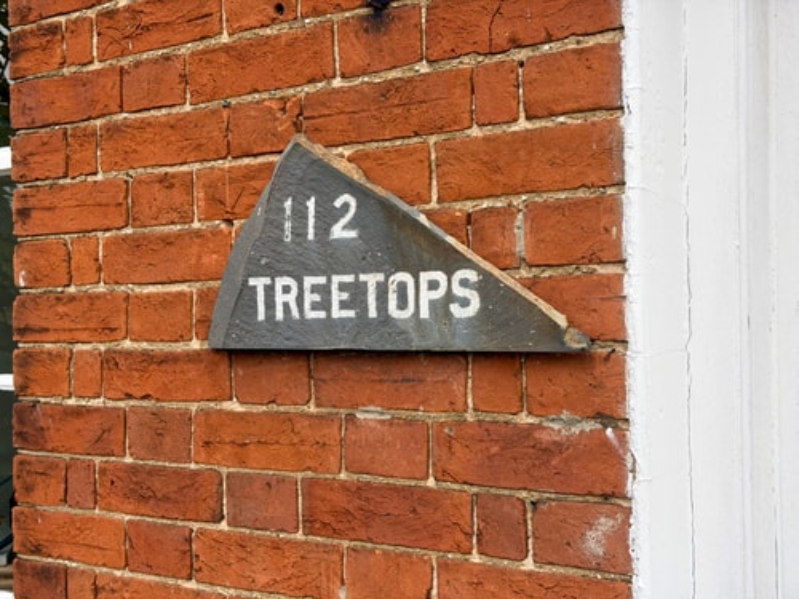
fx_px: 1108
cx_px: 400
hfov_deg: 39.7
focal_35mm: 48
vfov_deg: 30.3
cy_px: 300
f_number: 1.78
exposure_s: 1/1307
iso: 64
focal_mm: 6.76
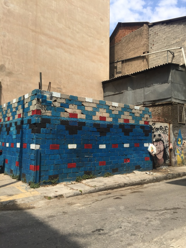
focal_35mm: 29
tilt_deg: +5.9
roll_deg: -0.8
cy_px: 124
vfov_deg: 61.7
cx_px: 93
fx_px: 208
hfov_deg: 48.2
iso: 32
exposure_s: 1/1199
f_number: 2.2
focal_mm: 4.15
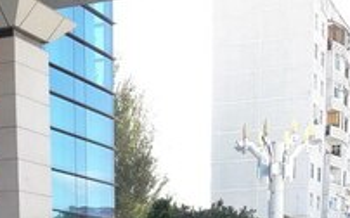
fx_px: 696
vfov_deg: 15.5
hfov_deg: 28.2
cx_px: 158
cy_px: 386
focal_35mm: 73
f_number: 1.9
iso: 40
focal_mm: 3.7
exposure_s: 1/311
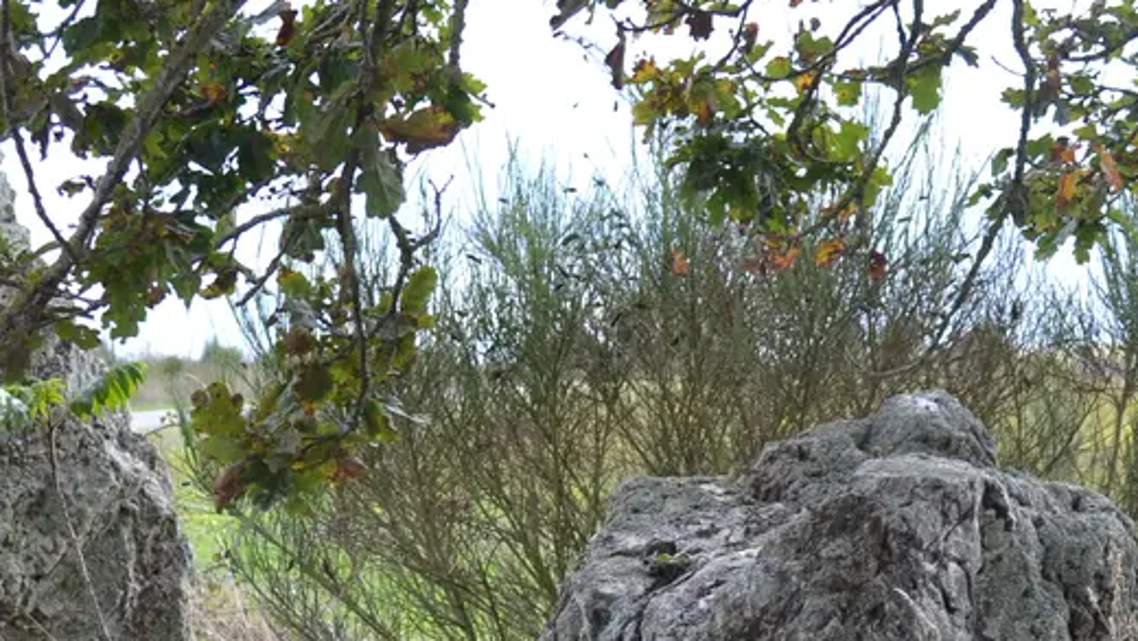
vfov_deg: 13.8
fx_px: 2566
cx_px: 514
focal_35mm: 85
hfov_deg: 25.0
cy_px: 762
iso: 125
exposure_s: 1/125
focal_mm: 22
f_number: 5.6
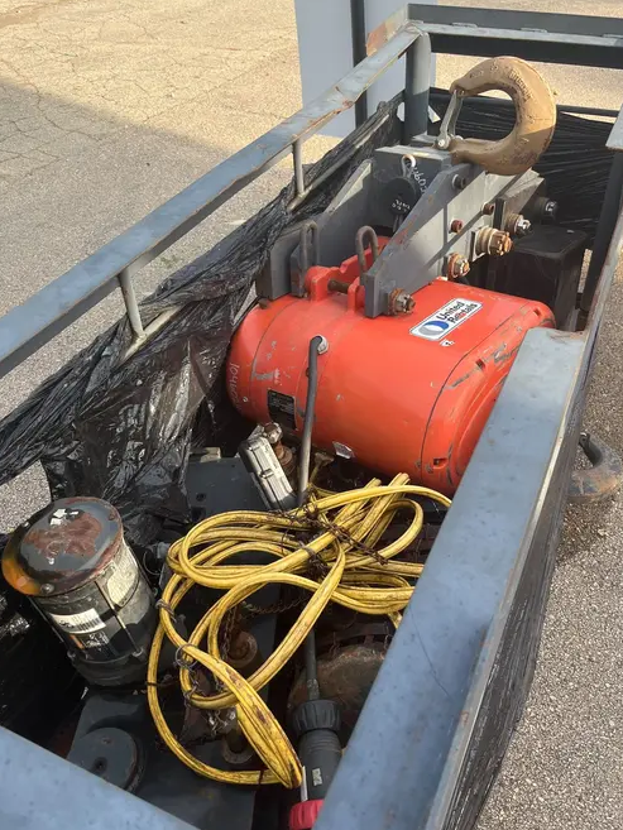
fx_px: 696
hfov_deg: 48.2
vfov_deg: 61.7
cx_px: 331
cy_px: 415
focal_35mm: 29
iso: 50
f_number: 1.6
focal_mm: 5.1
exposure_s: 1/471
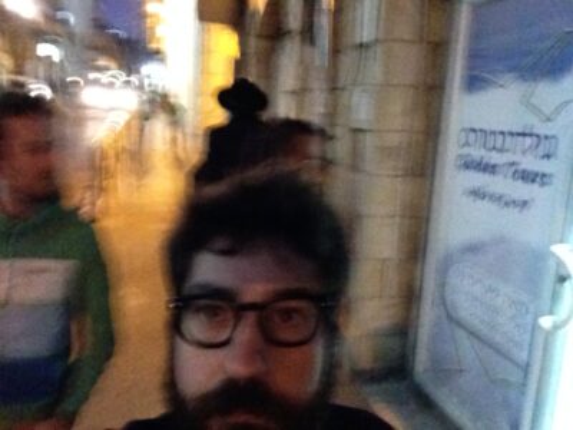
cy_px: 215
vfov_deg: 40.7
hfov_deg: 52.6
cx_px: 286
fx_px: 579
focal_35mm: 35
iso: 1000
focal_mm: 2.18
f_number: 2.4
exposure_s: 1/15
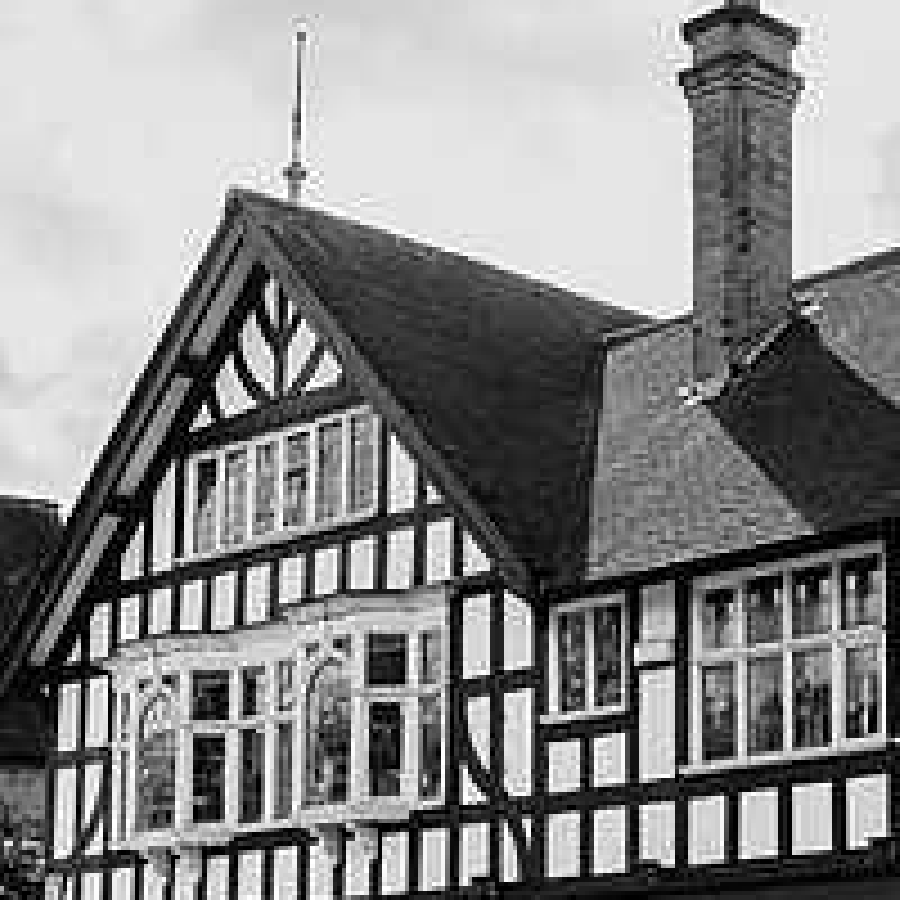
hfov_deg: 19.5
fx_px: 2530
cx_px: 945
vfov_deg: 19.9
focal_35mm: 86
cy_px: 738
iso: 100
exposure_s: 1/500
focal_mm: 35
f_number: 4
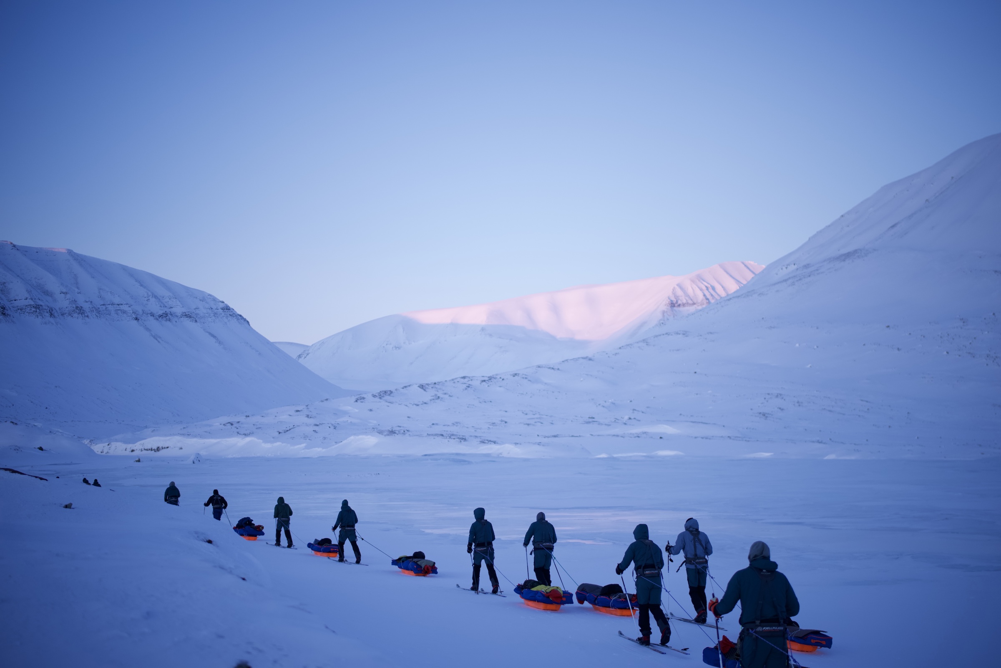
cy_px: 334
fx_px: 1390
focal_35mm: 50
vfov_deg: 27.0
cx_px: 500
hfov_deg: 39.6
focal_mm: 50
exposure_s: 1/2000
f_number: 1.4
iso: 500
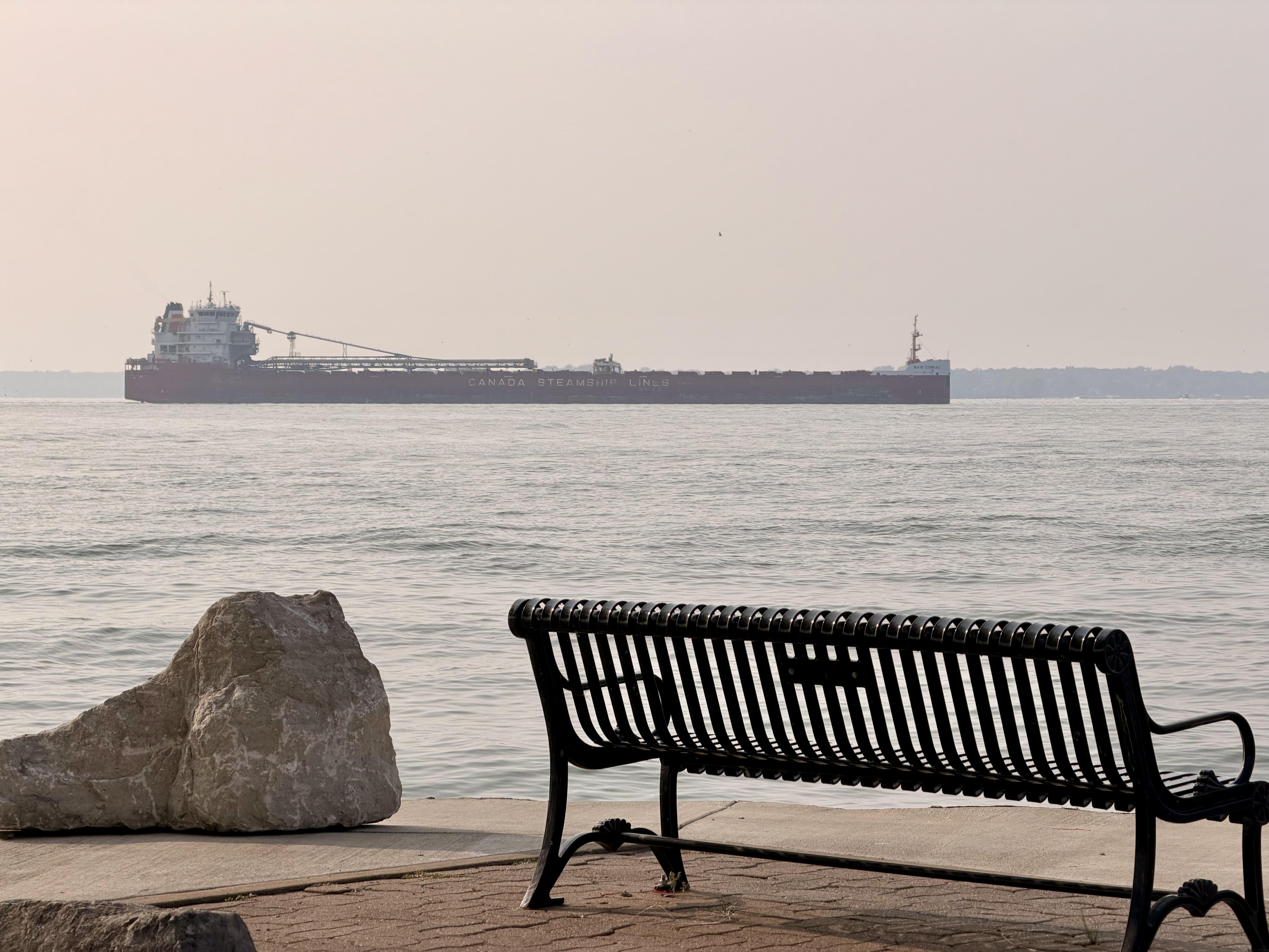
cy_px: 476
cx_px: 634
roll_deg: +0.1
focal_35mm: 100
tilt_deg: -1.6
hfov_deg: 19.6
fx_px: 3666
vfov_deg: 14.8
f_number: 2.8
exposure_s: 1/1001
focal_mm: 16.89
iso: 20
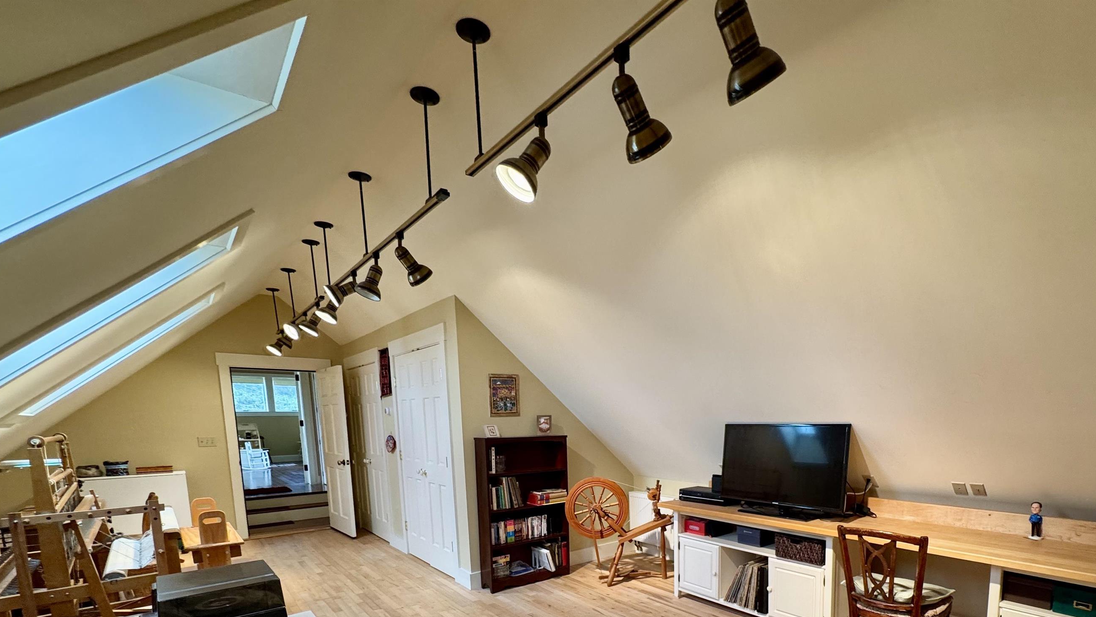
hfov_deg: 91.8
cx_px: 641
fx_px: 523
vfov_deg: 57.0
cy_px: 485
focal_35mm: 18
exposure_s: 1/120
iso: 200
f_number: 2.2
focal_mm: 2.22
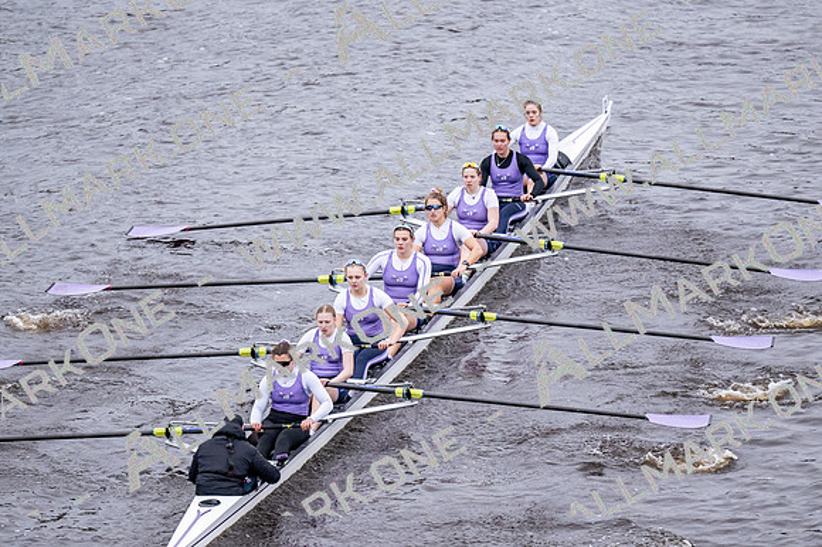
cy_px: 274
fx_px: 6846
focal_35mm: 300
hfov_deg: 6.9
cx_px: 411
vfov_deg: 4.6
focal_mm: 200
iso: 1400
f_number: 2.8
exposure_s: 1/2000
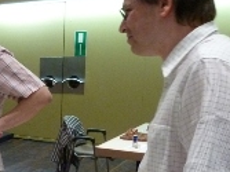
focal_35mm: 60
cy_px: 139
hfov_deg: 28.7
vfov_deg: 24.0
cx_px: -33
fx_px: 398
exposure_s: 1/15
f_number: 3.3
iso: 400
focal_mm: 4.1
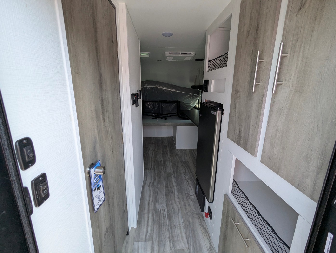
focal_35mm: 16
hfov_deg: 94.4
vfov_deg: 78.2
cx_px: 168
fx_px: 156
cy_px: 126
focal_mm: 2.35
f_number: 2.2
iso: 87
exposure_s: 1/238
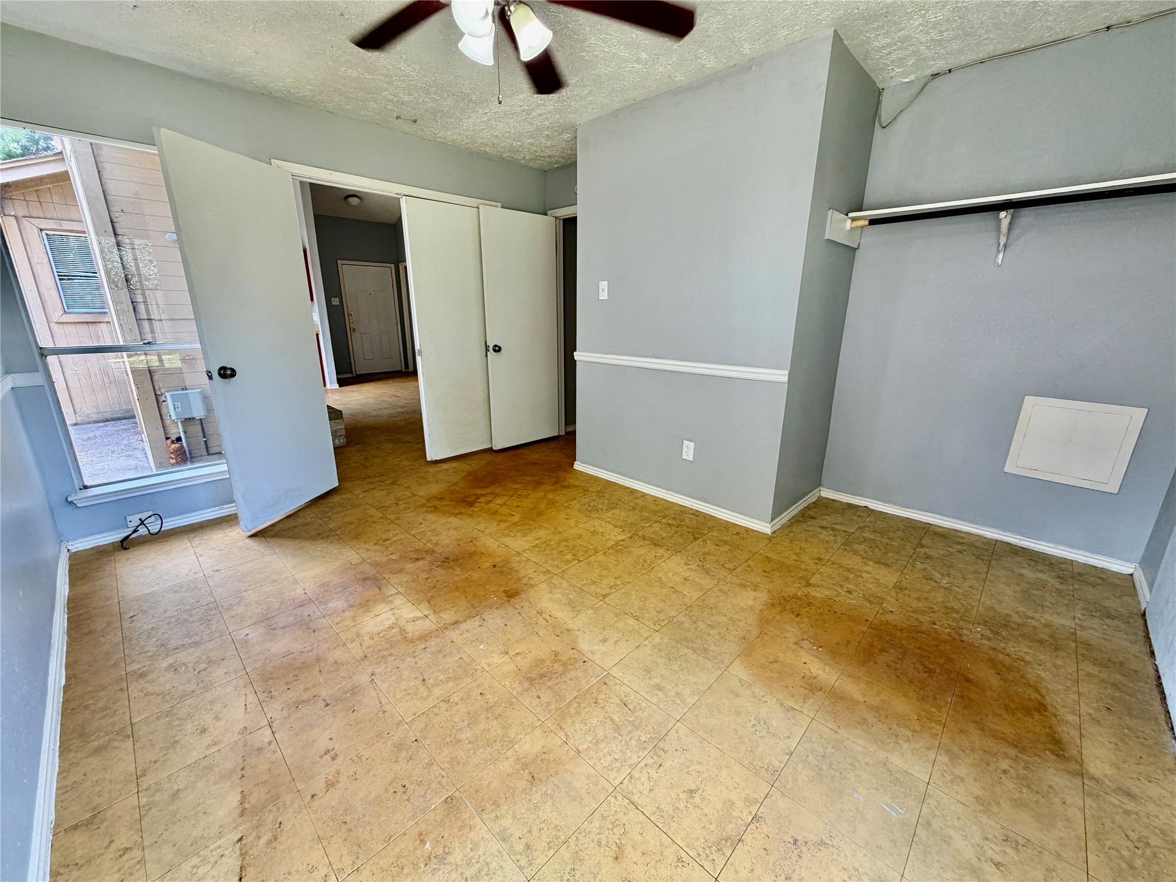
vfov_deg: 85.7
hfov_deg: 102.1
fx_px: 476
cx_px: 588
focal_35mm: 14
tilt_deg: -16.4
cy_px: 441
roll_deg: +0.3
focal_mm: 2.22
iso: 125
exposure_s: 1/120
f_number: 2.2
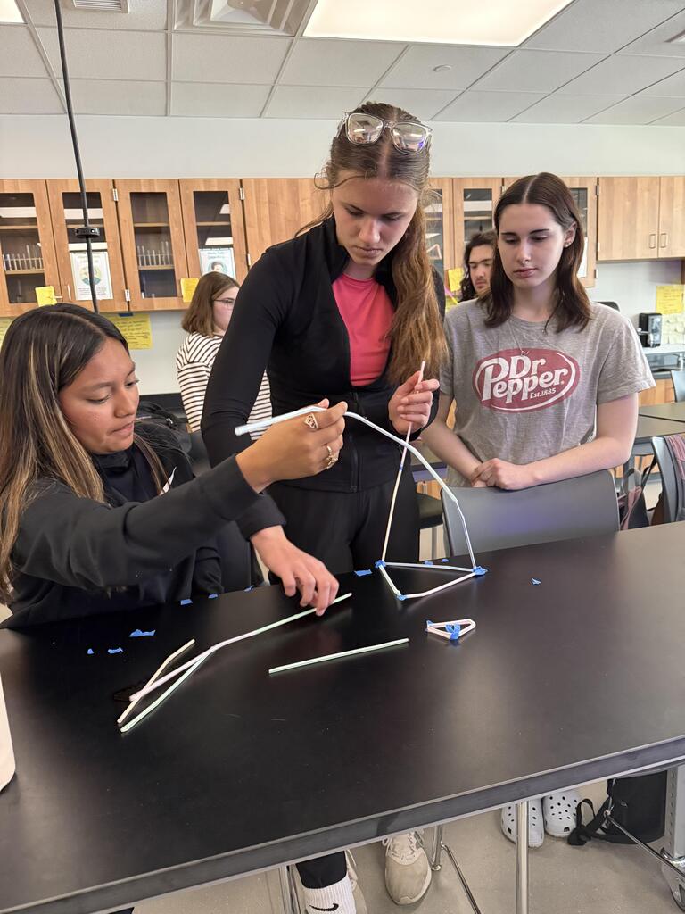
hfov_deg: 56.8
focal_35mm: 24
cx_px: 342
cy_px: 457
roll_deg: +3.5
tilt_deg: -10.6
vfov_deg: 71.6
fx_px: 633
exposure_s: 1/46
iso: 800
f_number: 1.78
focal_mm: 6.76
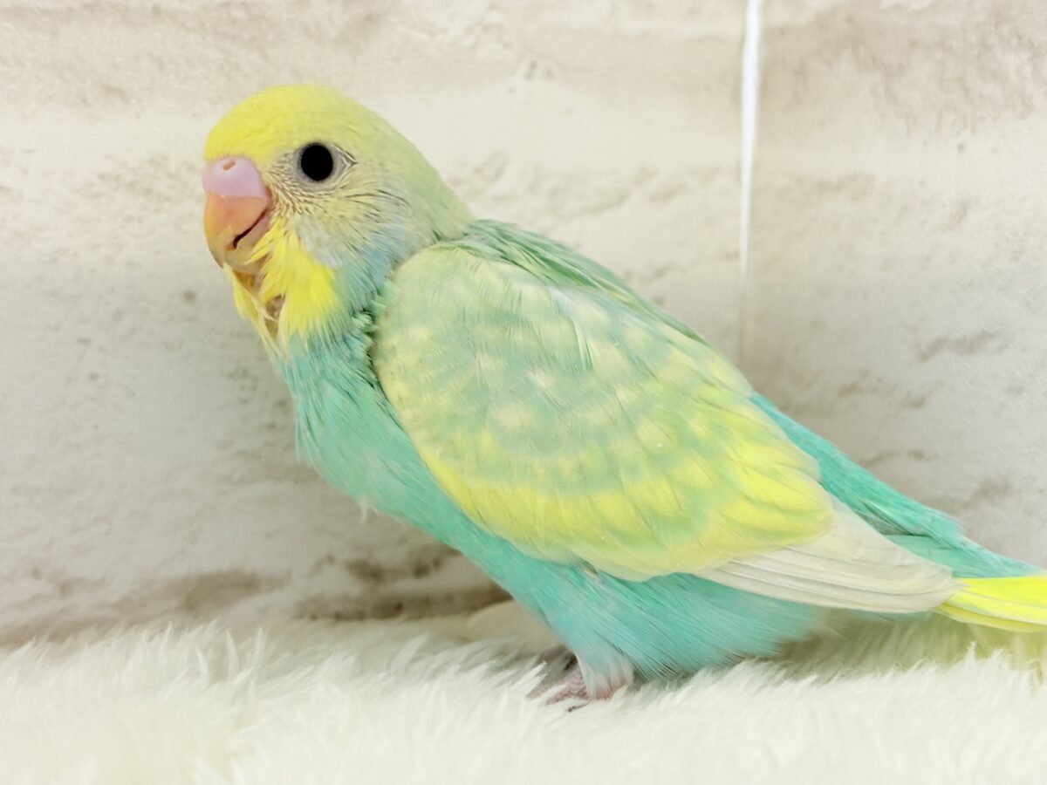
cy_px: 392
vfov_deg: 28.0
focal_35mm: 52
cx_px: 524
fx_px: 1573
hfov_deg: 36.8
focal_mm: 5.96
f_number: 1.6
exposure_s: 1/100
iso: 100
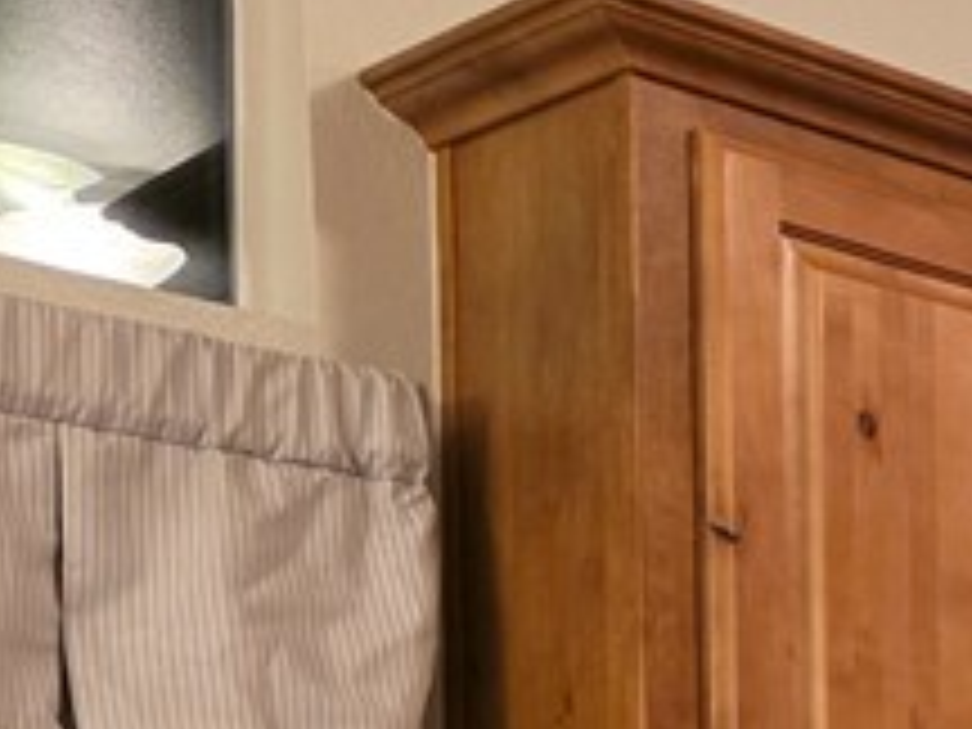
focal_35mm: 109
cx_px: 2205
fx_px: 3061
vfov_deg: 12.0
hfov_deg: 13.8
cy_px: 1494
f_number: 1.7
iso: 800
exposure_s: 1/120
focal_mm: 6.3
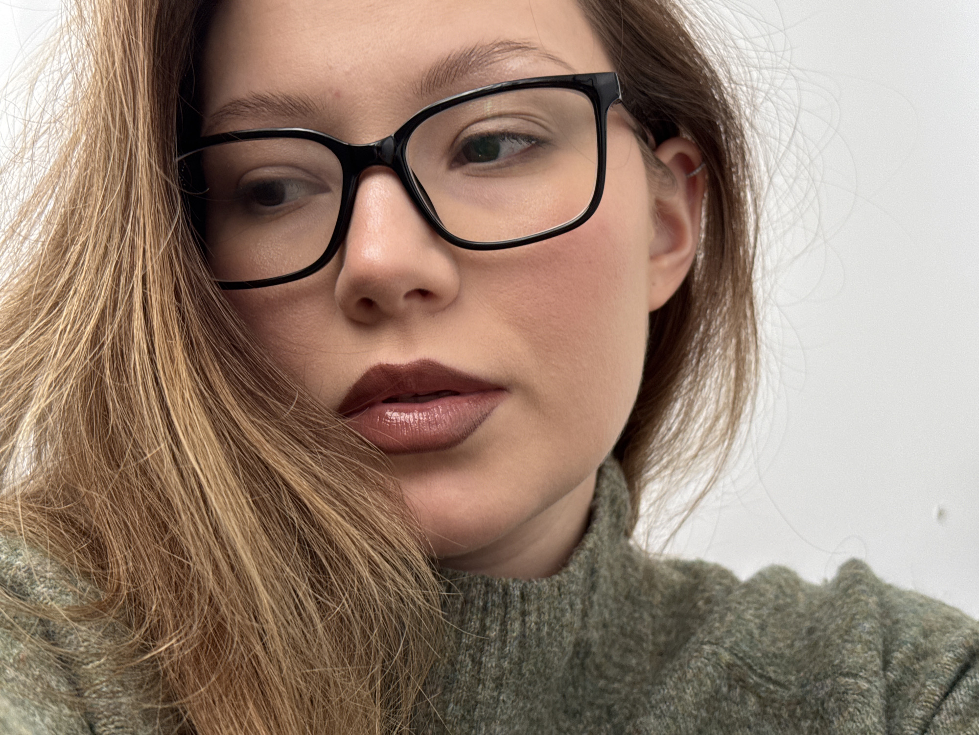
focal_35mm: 48
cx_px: 490
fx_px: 1358
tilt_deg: +13.9
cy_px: 368
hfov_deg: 39.7
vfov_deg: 30.3
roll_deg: +0.5
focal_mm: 6.76
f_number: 1.78
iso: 200
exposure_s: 1/60
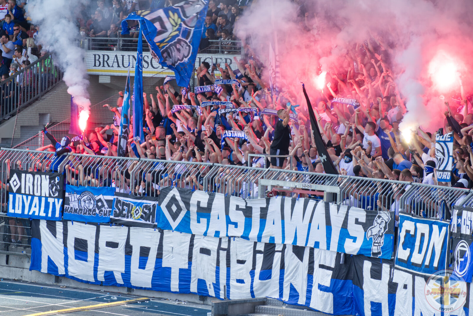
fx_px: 3247
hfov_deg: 8.3
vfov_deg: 5.6
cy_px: 158
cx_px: 236
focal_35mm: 247
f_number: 8
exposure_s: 1/100
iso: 200
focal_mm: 90.5
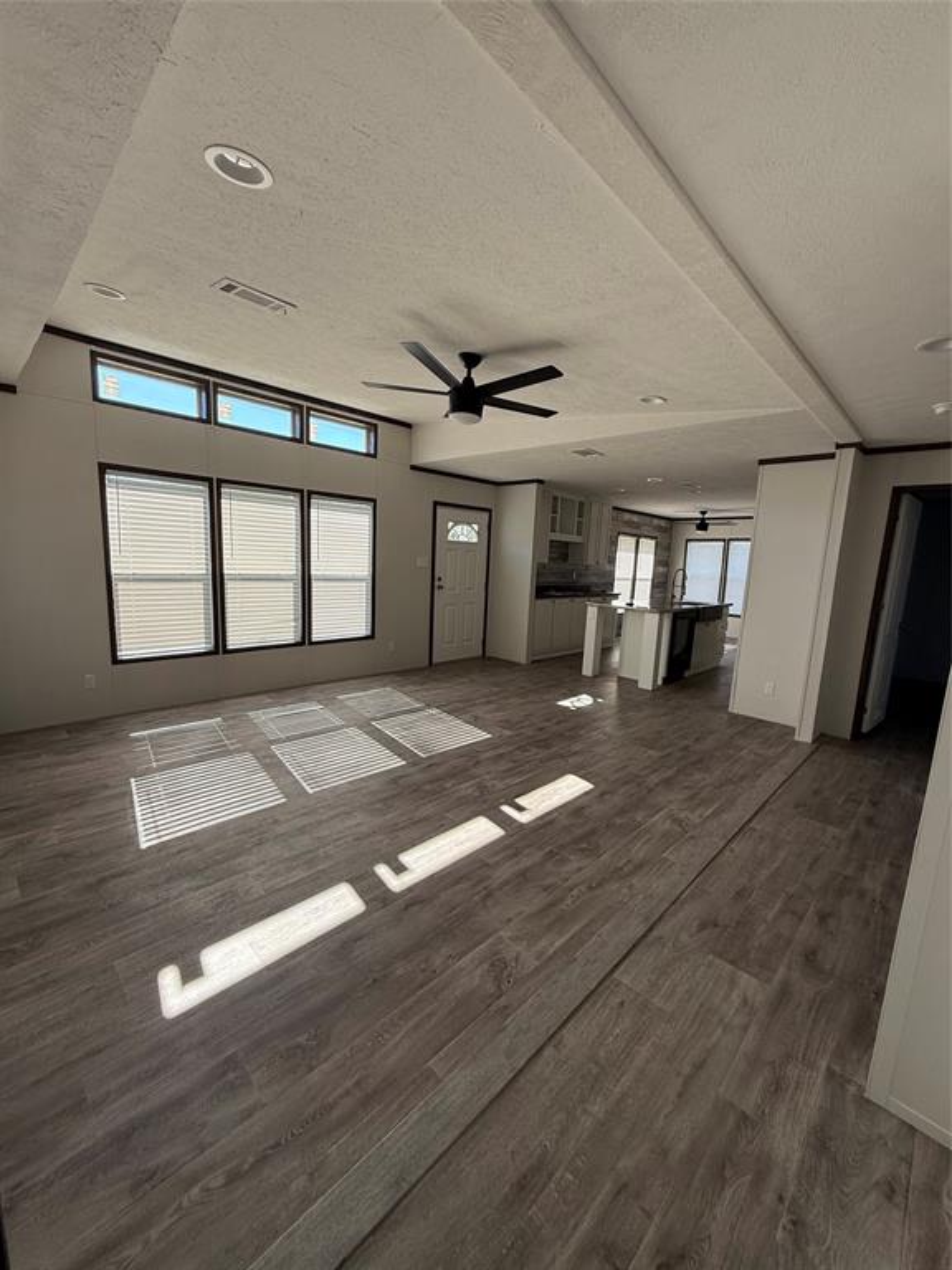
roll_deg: -2.6
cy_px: 635
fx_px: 513
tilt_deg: -7.4
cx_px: 476
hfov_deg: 85.7
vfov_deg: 102.1
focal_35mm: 14
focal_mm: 2.22
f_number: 2.2
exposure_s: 1/199
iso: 64
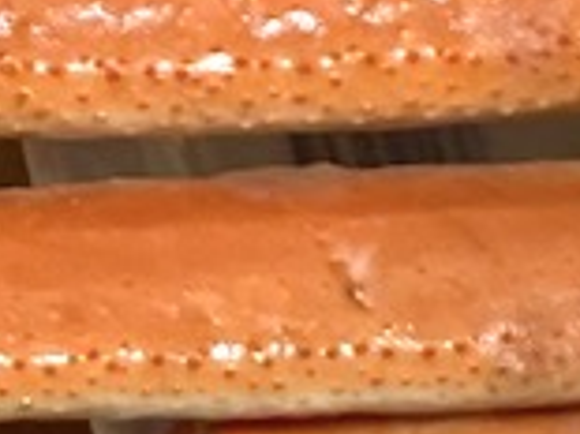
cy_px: -258
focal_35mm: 403
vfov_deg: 3.7
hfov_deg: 4.8
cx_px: 1257
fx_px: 6747
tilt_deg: -55.2
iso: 160
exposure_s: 1/33
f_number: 2
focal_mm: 6
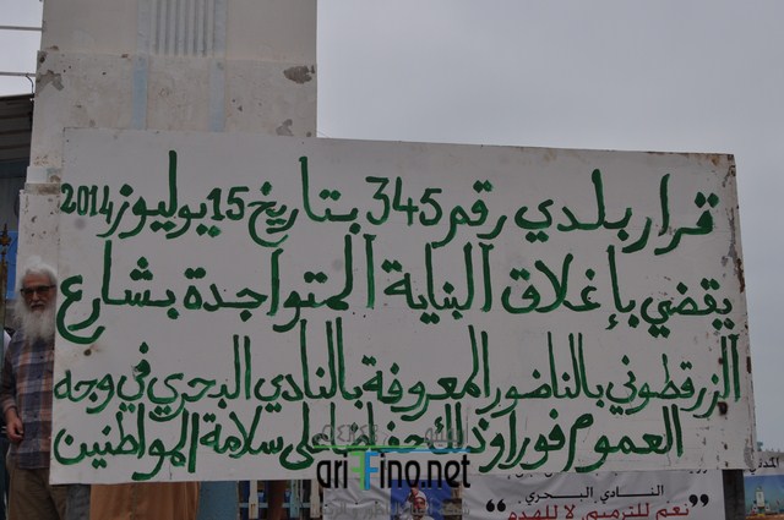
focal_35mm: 48
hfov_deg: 41.2
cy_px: 260
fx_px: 1044
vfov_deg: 28.0
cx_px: 392
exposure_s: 1/250
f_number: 8
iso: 200
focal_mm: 32
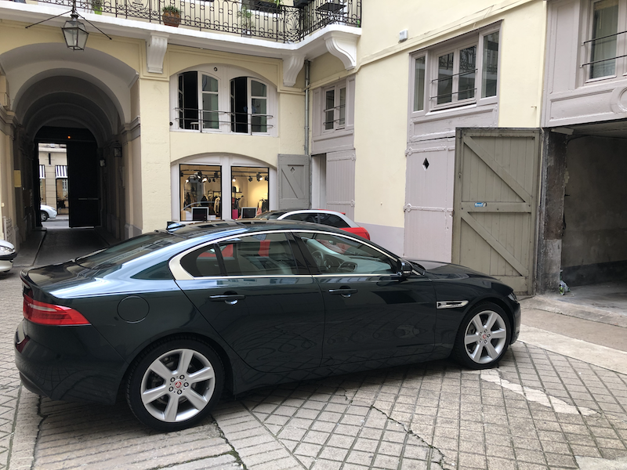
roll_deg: +0.3
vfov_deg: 49.7
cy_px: 235
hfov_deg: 63.4
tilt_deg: -4.2
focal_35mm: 28
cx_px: 314
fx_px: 507
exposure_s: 1/100
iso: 40
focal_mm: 4
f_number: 1.8
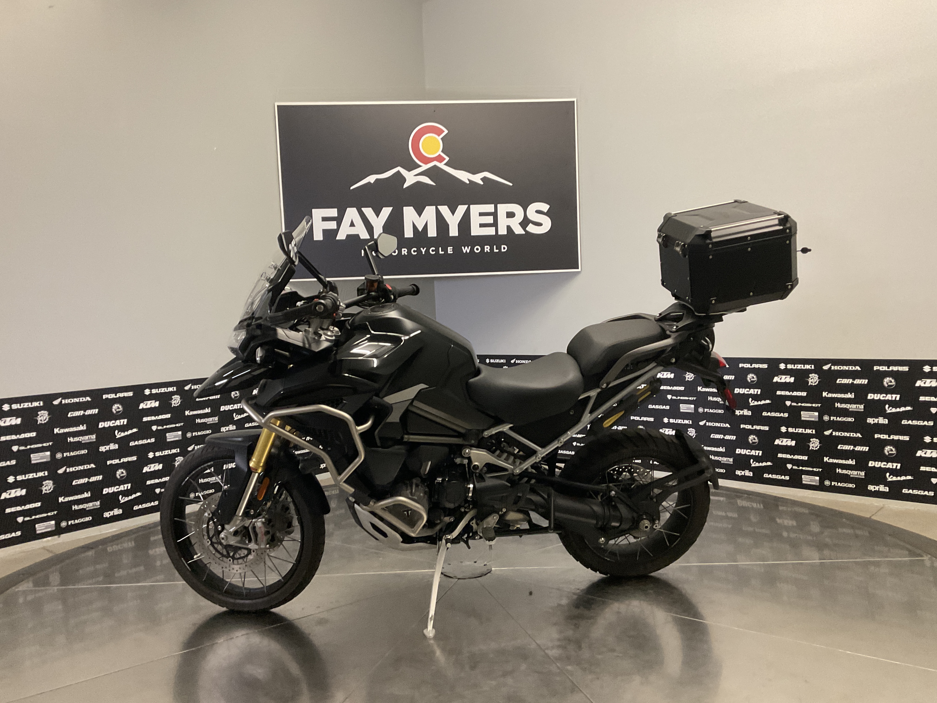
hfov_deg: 61.7
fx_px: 785
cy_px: 352
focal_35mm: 29
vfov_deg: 48.2
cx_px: 468
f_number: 1.8
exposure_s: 1/60
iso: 200
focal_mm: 3
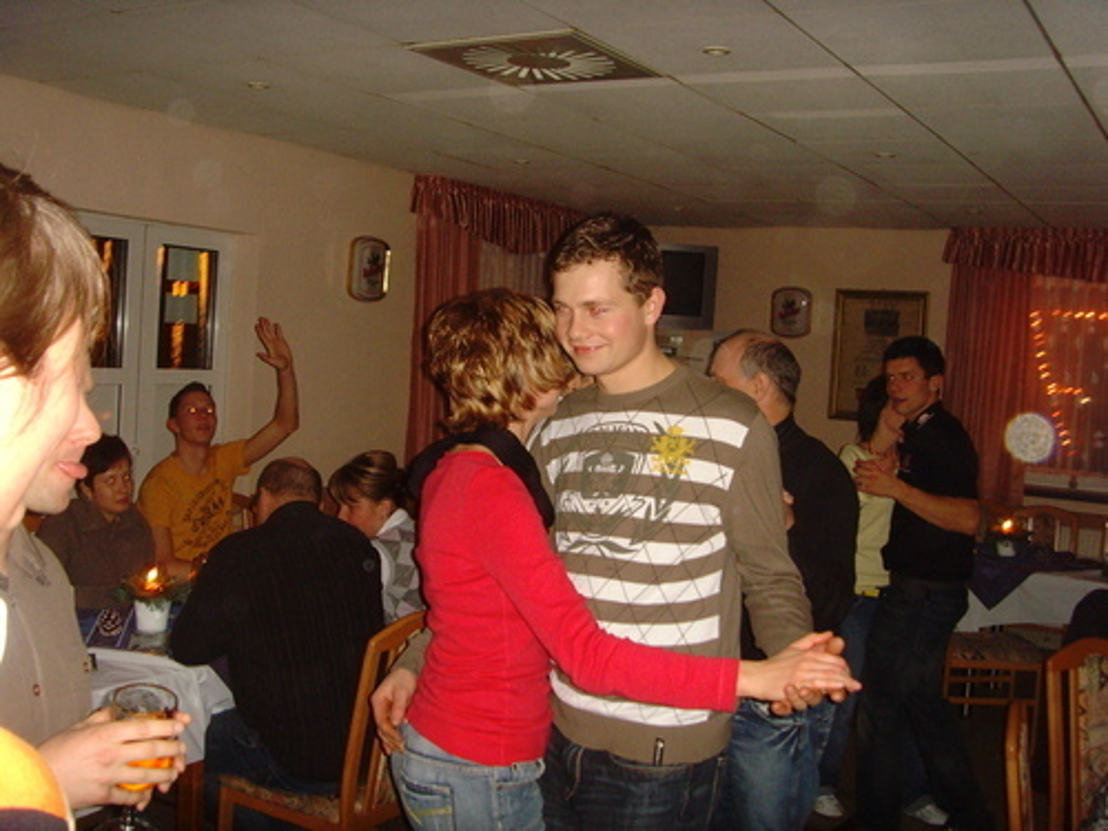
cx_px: 554
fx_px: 1248
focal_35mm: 39
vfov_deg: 36.8
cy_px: 416
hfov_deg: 47.9
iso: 240
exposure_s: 1/45
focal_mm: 6.6
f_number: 3.5
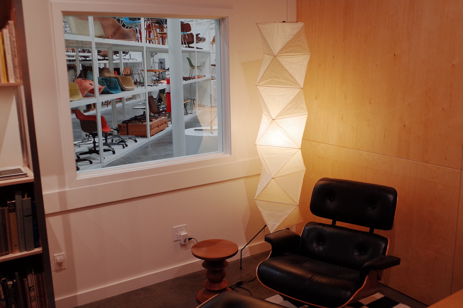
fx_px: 450
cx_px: 232
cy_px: 154
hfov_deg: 54.5
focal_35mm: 35
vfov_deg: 37.8
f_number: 2.8
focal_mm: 18.3
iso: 400
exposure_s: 1/160
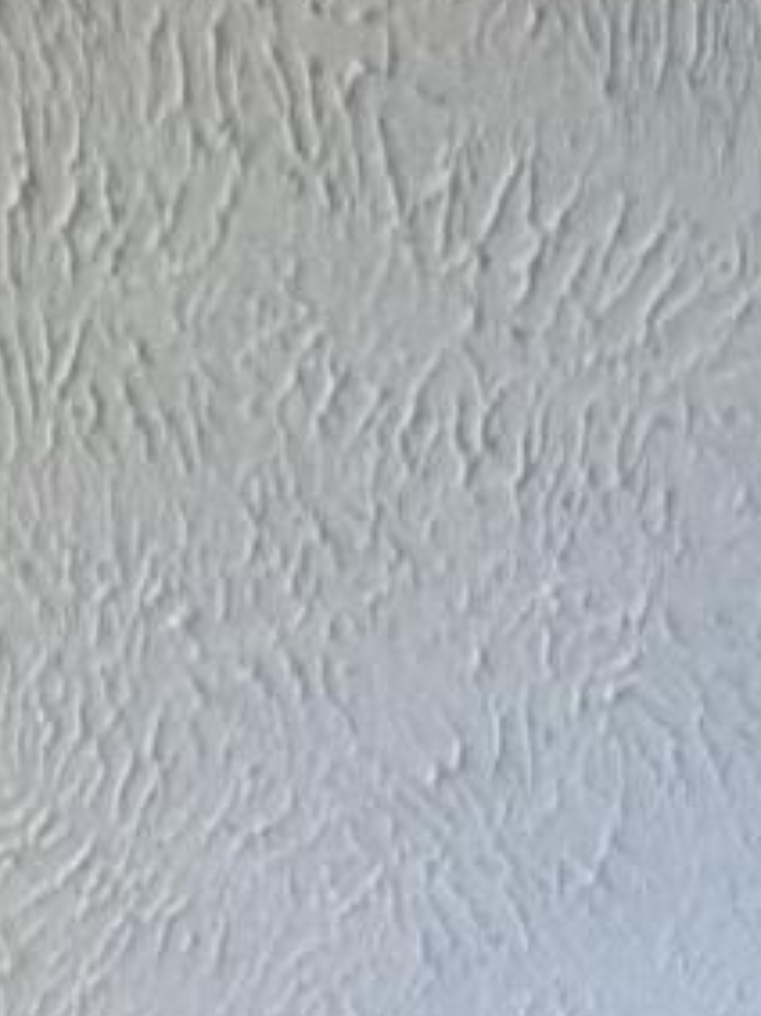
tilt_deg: -2.4
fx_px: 2904
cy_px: 3192
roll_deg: +0.9
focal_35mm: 99
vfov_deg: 10.9
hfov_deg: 14.3
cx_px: 984
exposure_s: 1/60
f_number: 2.2
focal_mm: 2.22
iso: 1250
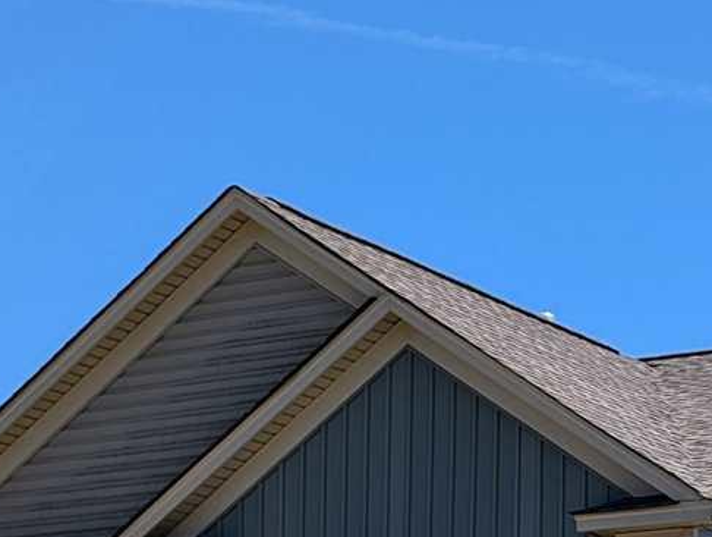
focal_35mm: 151
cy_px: 889
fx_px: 3110
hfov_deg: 13.0
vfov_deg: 9.5
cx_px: 530
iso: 17
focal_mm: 6.9
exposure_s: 1/1309
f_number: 1.68
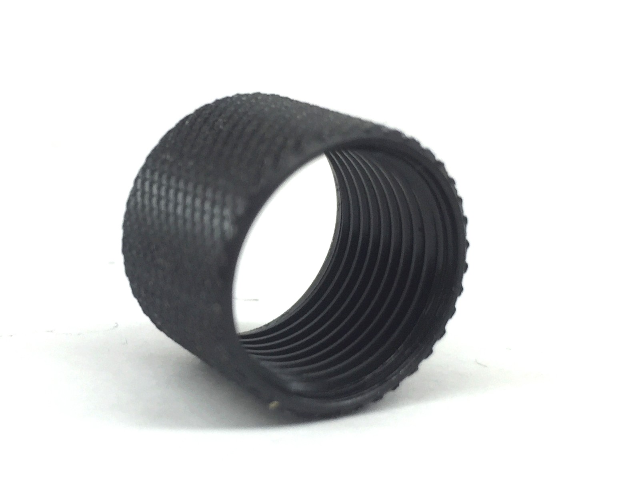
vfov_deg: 48.2
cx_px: 320
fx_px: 536
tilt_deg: -19.2
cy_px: 240
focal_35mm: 29
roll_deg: -3.4
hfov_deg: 61.7
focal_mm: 4.15
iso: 40
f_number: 2.2
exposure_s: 1/100
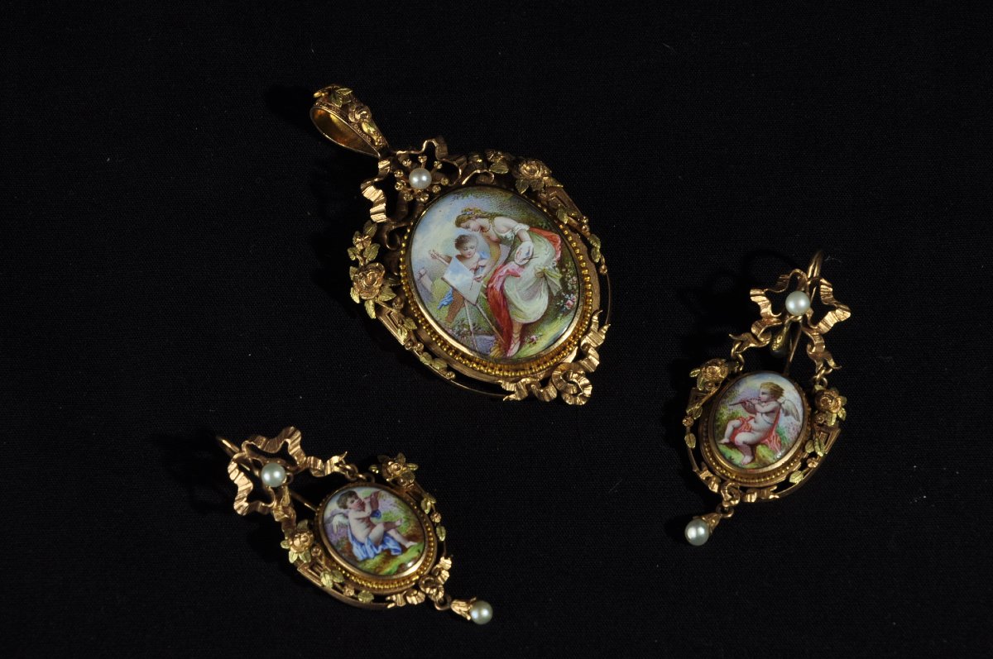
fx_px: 4339
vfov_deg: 8.7
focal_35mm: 158
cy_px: 330
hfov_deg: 13.1
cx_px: 496
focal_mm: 105
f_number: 20
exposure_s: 1/100
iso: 200
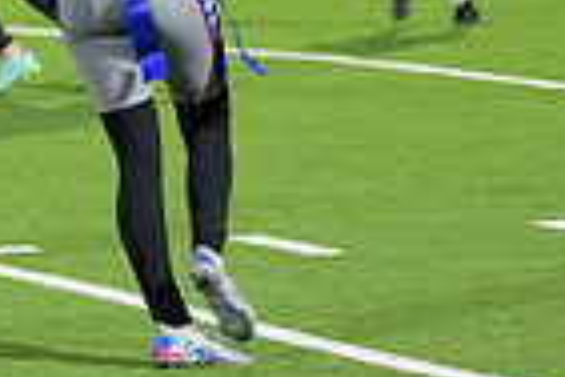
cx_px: -44
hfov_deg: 5.1
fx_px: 6309
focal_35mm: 402
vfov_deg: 3.4
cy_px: -235
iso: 1250
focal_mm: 98
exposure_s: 1/200
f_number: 2.8
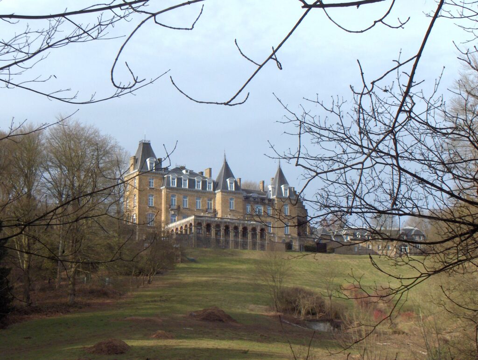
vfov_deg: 17.2
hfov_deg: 22.7
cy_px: 180
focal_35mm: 86
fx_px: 1189
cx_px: 239
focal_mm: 17.5
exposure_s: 1/322
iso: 100
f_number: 6.7
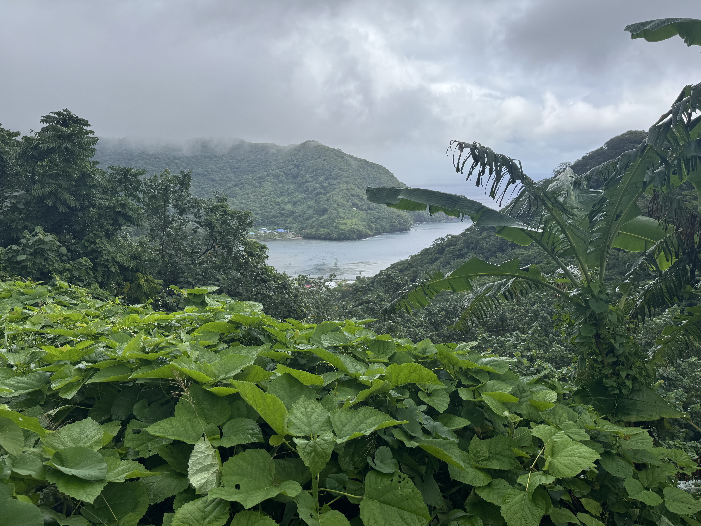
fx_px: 486
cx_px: 350
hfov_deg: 71.6
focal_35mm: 24
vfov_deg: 56.8
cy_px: 263
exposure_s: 1/1339
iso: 80
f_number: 1.78
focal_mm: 6.76
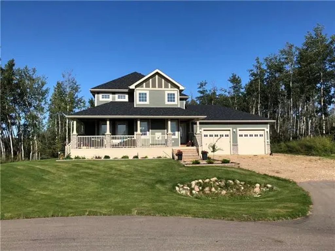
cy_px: 126
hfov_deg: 63.5
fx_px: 271
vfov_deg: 49.7
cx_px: 168
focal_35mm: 28
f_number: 1.8
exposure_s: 1/2315
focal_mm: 4
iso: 20
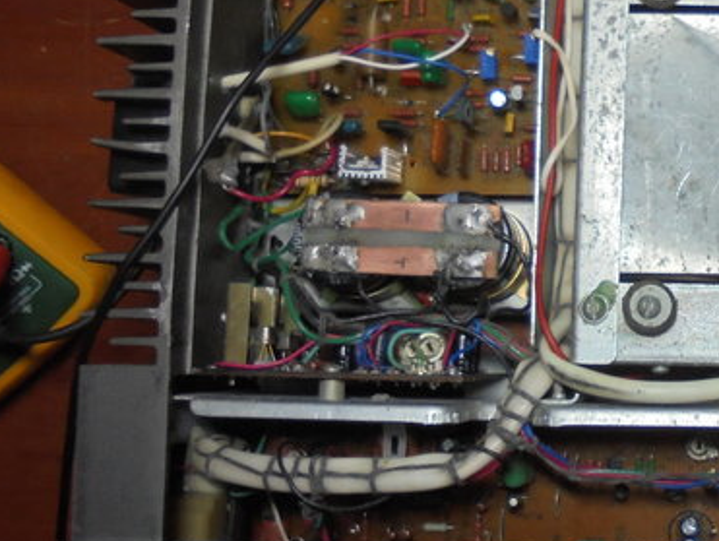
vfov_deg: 26.1
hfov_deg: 31.2
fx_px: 1164
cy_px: 248
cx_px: 754
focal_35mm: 56
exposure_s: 1/30
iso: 160
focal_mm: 4.6
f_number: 3.5
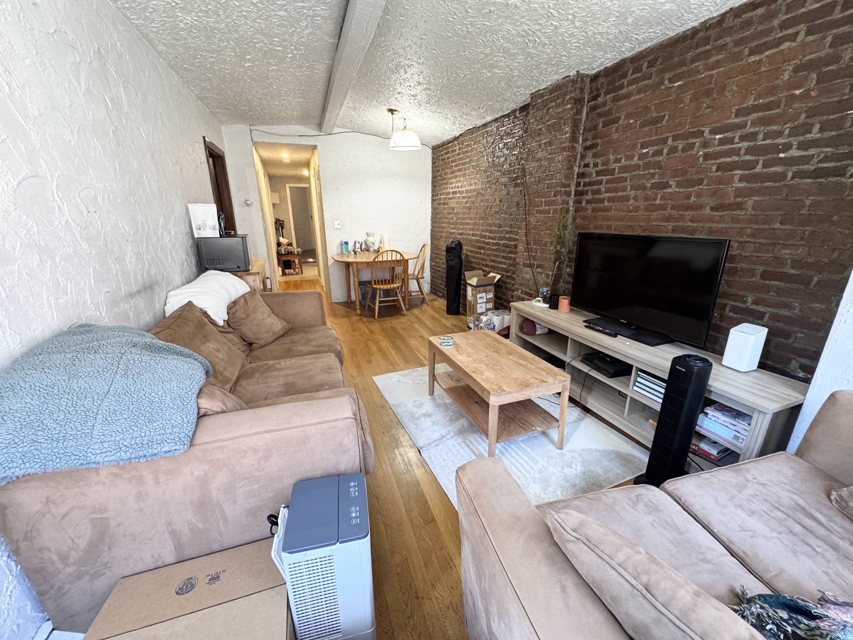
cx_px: 426
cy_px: 320
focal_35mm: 14
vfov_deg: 85.7
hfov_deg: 102.1
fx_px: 345
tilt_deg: -19.0
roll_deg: +0.2
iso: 500
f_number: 2.2
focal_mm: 2.22
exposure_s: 1/60
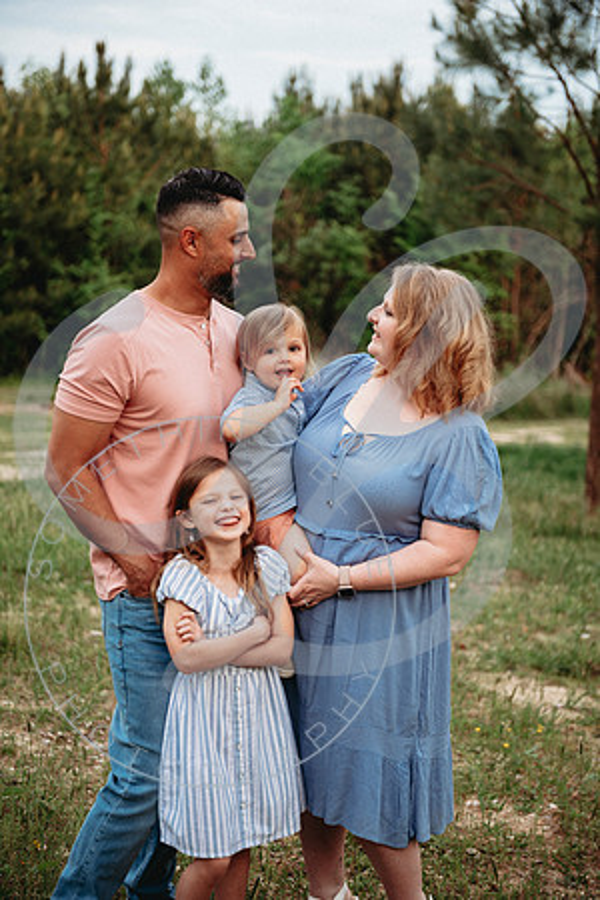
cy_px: 450
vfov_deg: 32.4
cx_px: 300
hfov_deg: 21.9
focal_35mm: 62
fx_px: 1550
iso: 100
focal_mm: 62
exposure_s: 1/200
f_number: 2.8
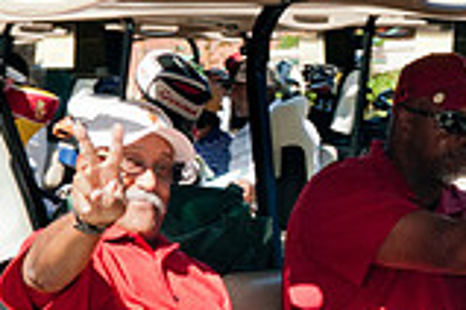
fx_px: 3184
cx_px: 624
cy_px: 332
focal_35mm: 246
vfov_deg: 5.6
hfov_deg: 8.2
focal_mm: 45
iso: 400
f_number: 9
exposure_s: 1/200
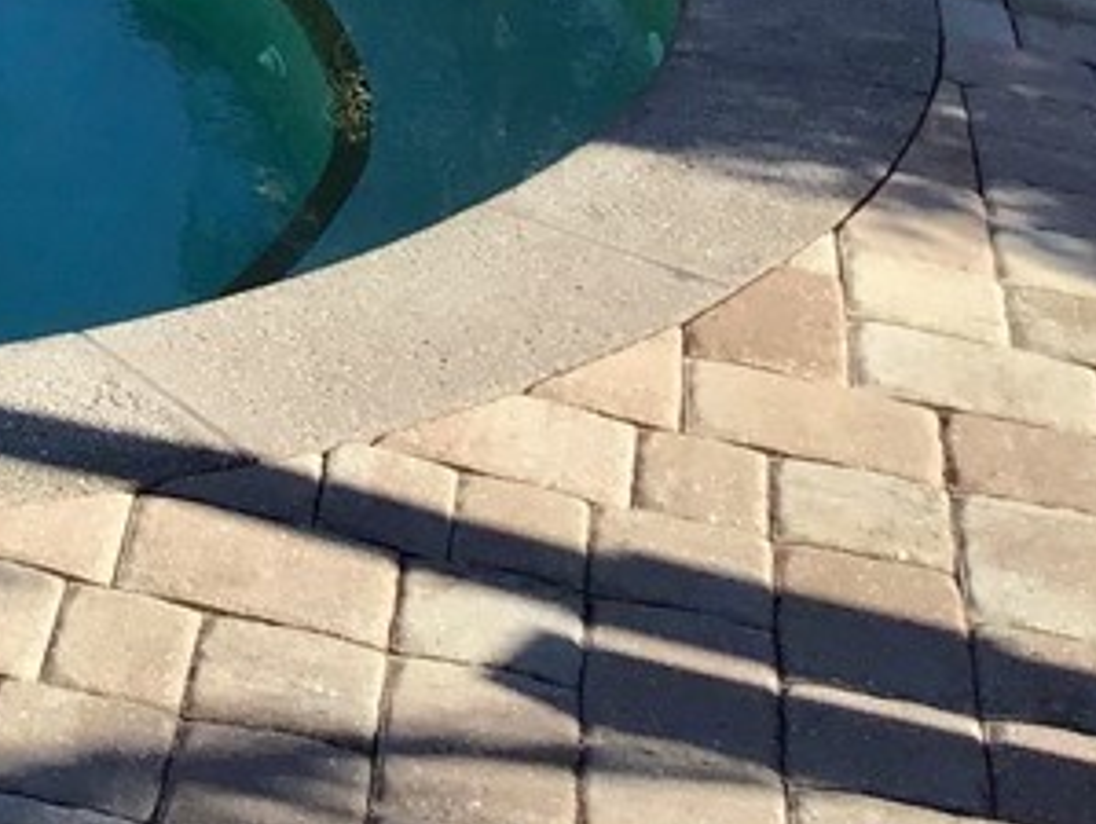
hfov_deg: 16.5
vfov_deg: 13.2
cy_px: -403
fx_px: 3360
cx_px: -645
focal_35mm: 106
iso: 25
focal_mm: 3.3
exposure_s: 1/1199
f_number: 2.4
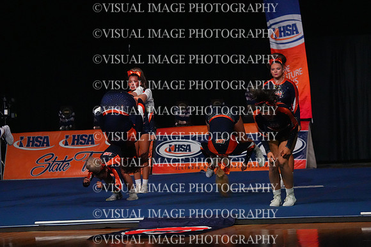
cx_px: 186
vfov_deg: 7.6
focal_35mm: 180
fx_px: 1855
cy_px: 124
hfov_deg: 11.4
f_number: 5.6
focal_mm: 180
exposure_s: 1/1250
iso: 16000
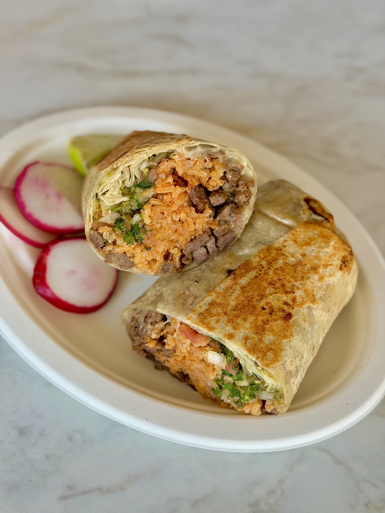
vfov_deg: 39.7
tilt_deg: -54.5
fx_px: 712
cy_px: 256
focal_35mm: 48
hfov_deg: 30.3
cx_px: 192
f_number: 1.78
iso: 50
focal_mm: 6.76
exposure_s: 1/121
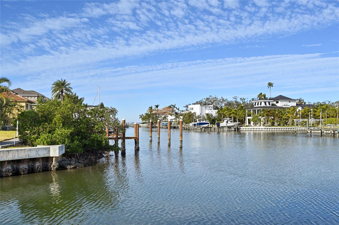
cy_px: 112
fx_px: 282
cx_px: 170
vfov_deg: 43.5
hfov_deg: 62.0
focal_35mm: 30
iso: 400
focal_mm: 30
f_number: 8
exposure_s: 1/2000
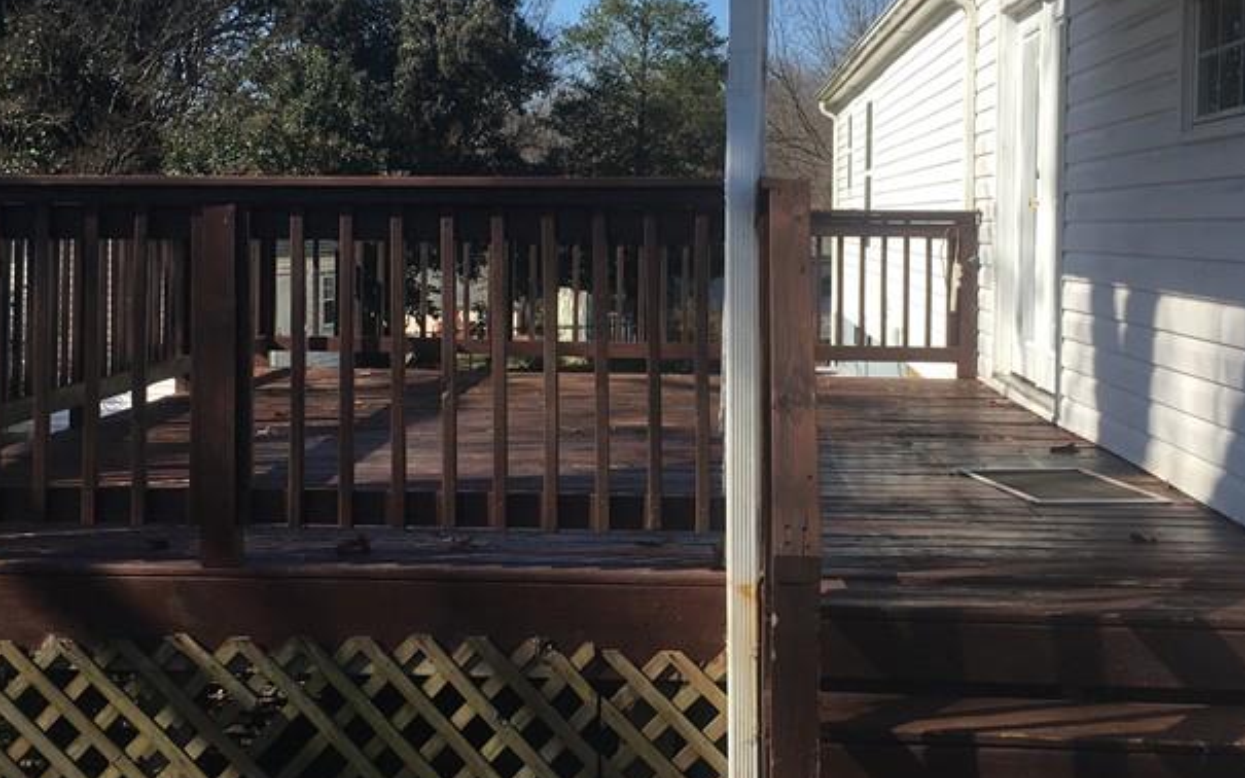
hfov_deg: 38.9
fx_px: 1764
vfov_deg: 24.7
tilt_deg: -0.5
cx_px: 601
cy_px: 245
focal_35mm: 52
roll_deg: -0.3
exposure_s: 1/1261
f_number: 2.2
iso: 25
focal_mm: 4.15
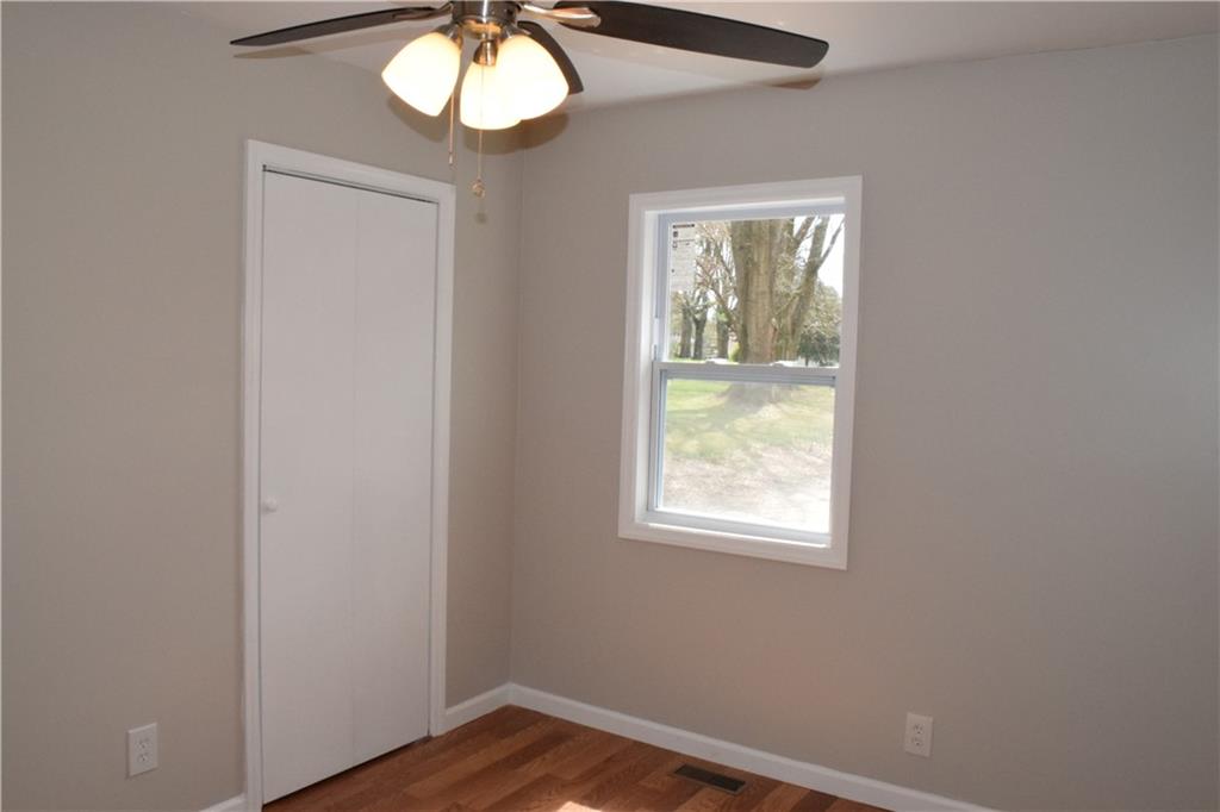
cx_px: 610
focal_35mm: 27
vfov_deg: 47.9
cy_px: 406
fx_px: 915
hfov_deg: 67.4
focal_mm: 18
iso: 3200
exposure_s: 1/200
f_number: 20
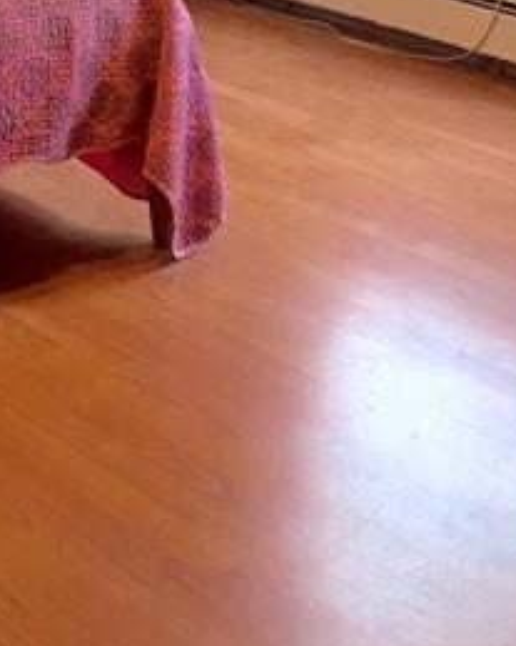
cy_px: -100
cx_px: -50
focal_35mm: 84
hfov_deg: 17.6
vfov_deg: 21.4
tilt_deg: -11.5
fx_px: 1604
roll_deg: -1.1
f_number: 2.2
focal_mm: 4.15
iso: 80
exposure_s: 1/30
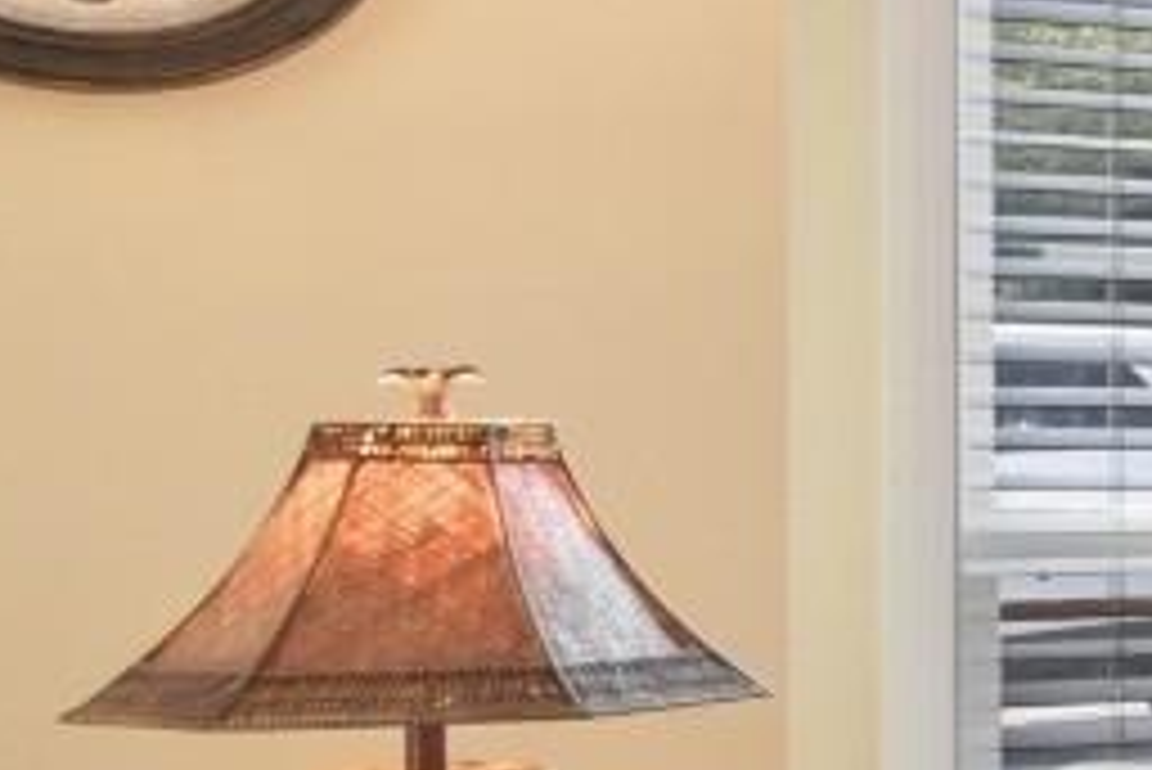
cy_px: 324
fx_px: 3042
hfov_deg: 11.3
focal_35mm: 95
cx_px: 3519
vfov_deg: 14.4
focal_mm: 10
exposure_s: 1/10
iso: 100
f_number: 4.5
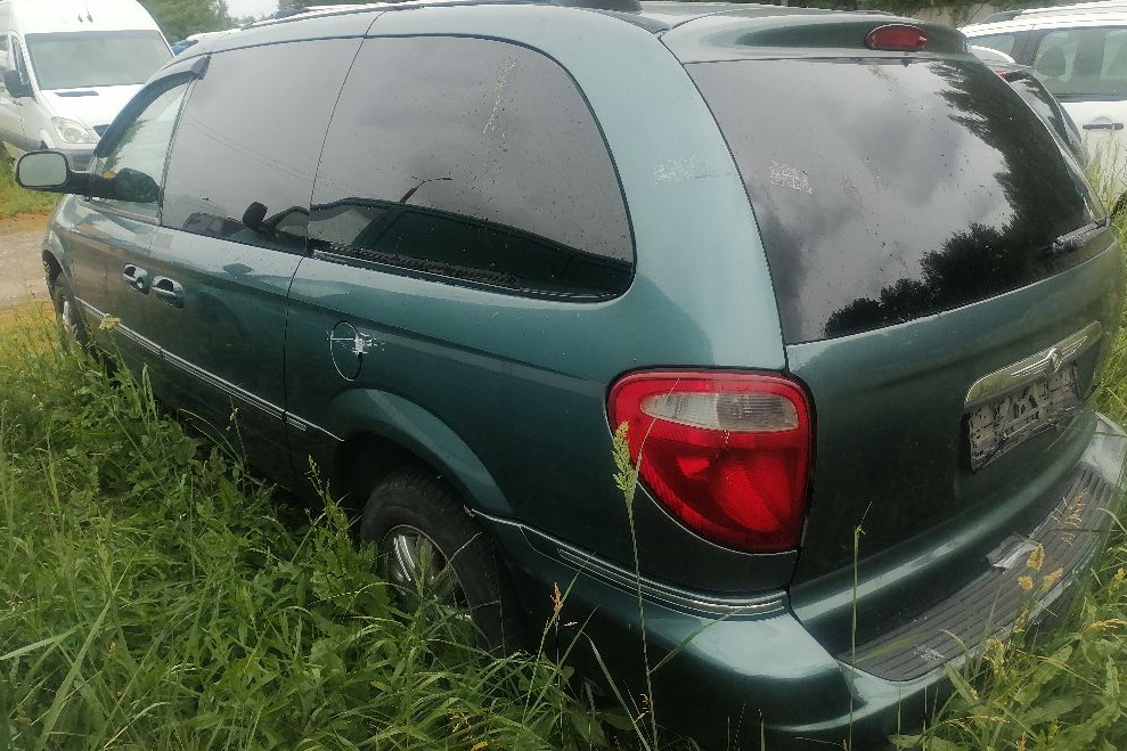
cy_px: 360
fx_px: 876
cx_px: 572
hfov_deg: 65.5
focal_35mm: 28
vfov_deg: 46.4
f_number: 1.8
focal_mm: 4.25
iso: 50
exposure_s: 1/853
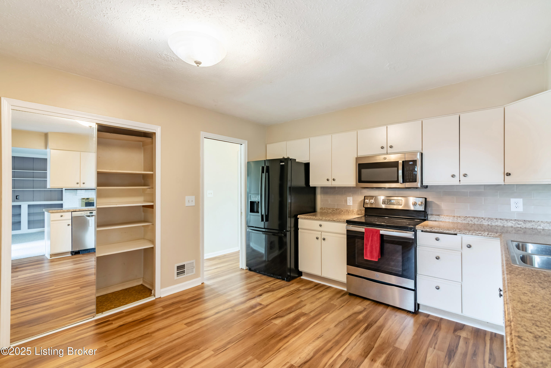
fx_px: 245
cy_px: 184
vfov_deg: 73.8
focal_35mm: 16
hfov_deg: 96.7
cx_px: 276
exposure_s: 1/15
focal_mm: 16
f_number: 8
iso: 400
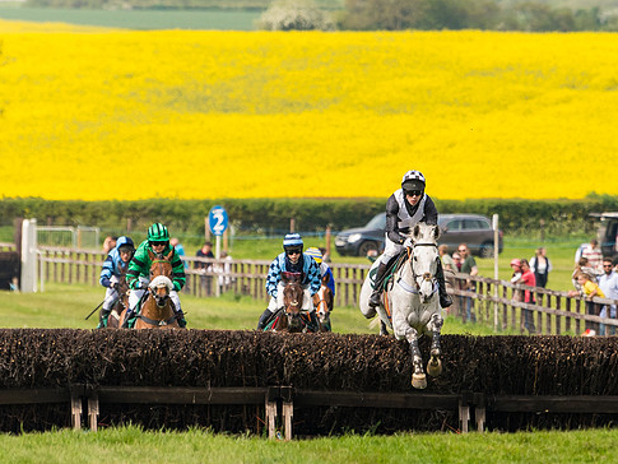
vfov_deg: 2.4
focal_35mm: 621
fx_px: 11089
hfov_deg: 3.2
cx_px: 419
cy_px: 274
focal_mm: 200
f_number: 4
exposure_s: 1/2500
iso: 400
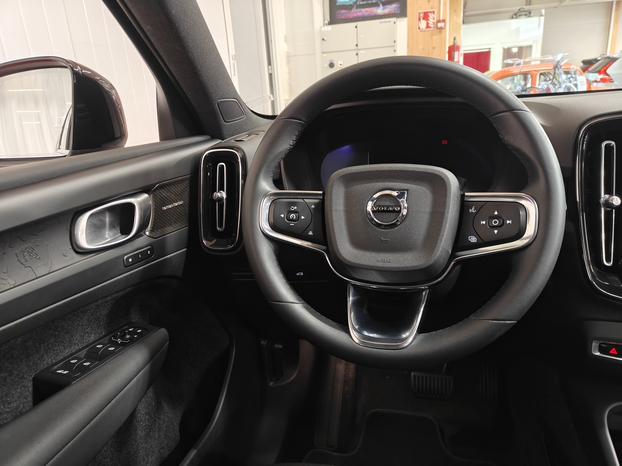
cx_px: 311
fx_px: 431
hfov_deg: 71.6
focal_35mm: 24
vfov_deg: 56.8
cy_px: 233
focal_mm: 5.59
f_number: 1.8
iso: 200
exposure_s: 1/33
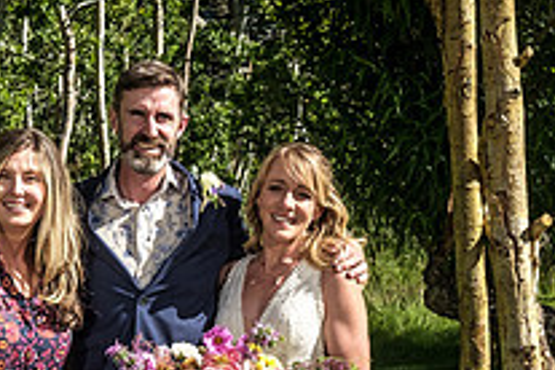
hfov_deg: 20.1
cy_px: 336
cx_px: 182
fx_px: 1557
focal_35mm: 101
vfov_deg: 13.4
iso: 200
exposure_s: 1/140
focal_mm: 18
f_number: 4.5
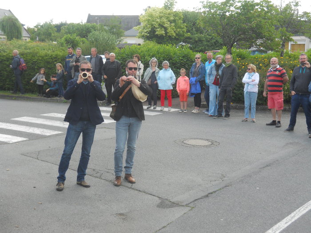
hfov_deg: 35.5
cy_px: 116
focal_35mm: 54
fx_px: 485
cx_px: 156
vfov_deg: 27.0
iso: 125
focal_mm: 9.6
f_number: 3.7
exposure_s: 1/250
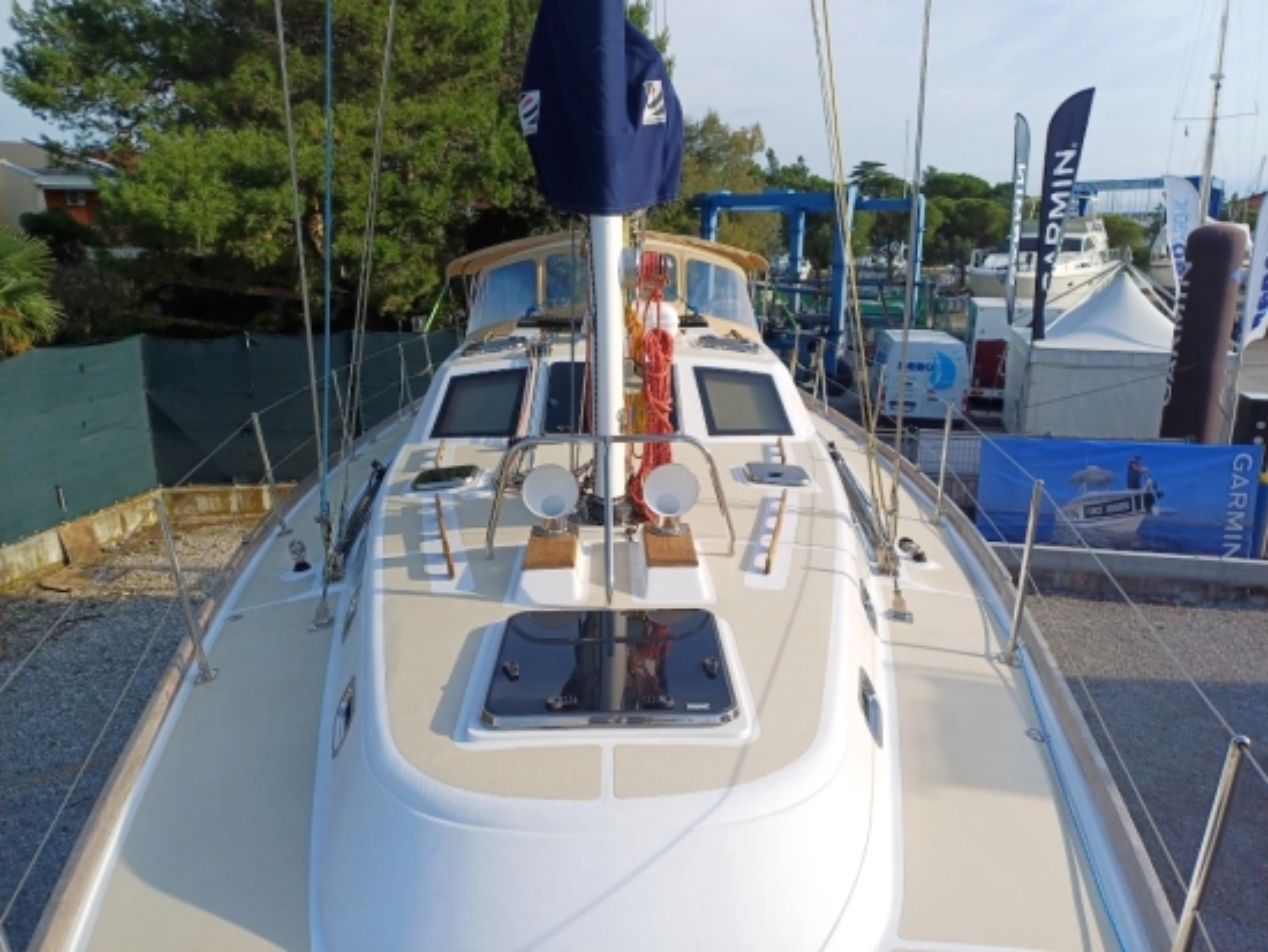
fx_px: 916
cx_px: 634
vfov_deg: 54.9
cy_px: 476
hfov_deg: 69.4
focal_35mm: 25
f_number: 1.8
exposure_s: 1/1353
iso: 50
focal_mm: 4.65
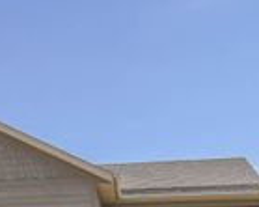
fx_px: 490
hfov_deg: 28.8
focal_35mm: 64
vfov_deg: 20.9
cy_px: 294
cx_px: 41
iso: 1250
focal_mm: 13
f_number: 7.1
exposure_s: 1/8000
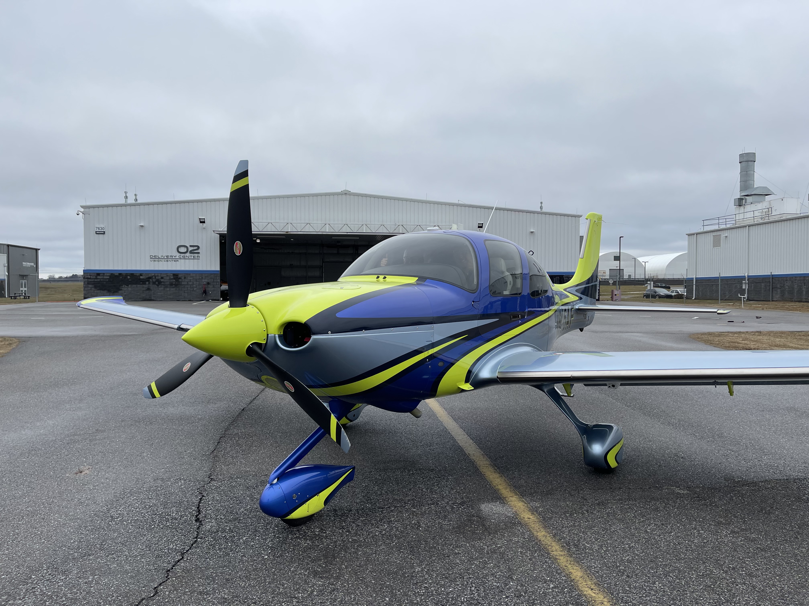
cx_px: 404
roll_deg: +0.2
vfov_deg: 53.1
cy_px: 303
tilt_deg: -0.3
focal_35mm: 26
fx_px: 608
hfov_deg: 67.3
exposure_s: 1/2387
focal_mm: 5.1
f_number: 1.6
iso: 32
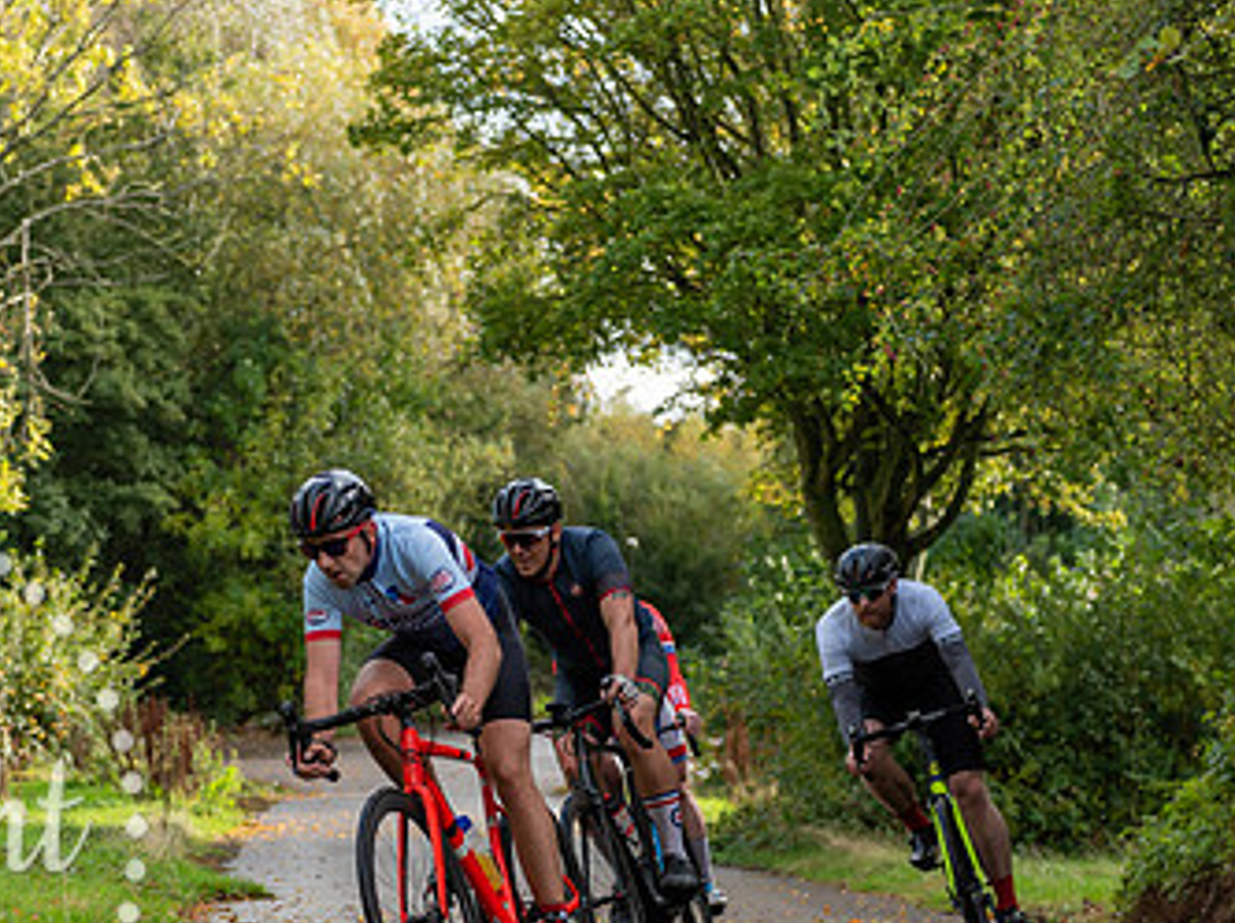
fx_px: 3706
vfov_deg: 14.2
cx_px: 375
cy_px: 643
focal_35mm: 104
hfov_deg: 18.8
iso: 200
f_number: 3.2
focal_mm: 62
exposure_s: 1/500
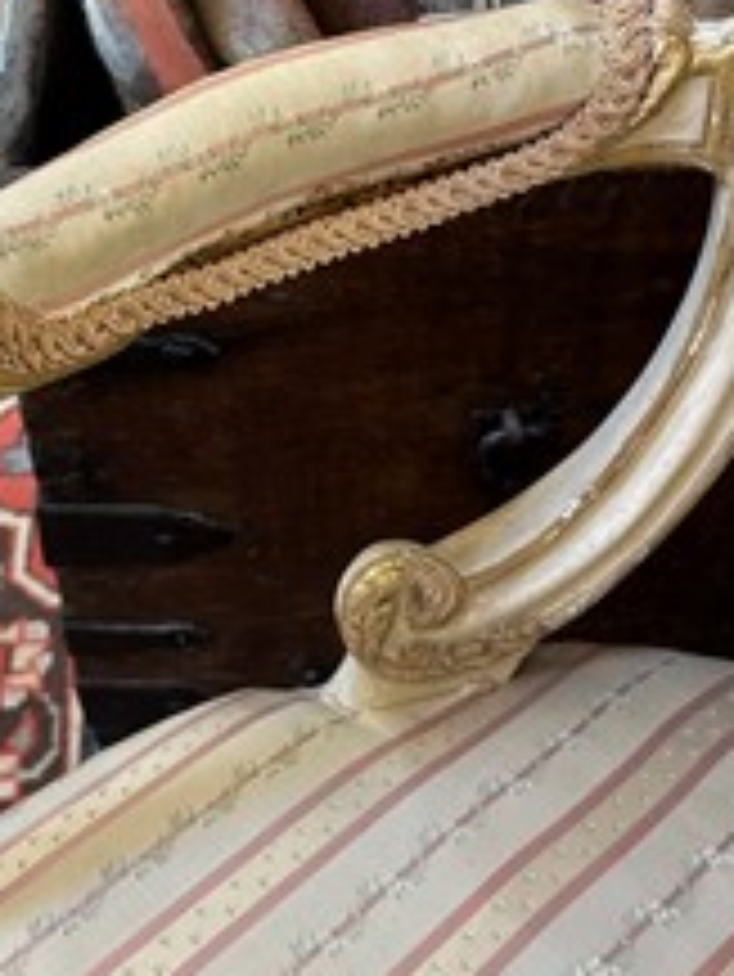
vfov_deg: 39.5
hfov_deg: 30.1
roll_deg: +1.4
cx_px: 239
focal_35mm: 48
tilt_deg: -43.6
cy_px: 400
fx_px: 1356
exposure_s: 1/50
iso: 160
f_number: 1.5
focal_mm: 5.7
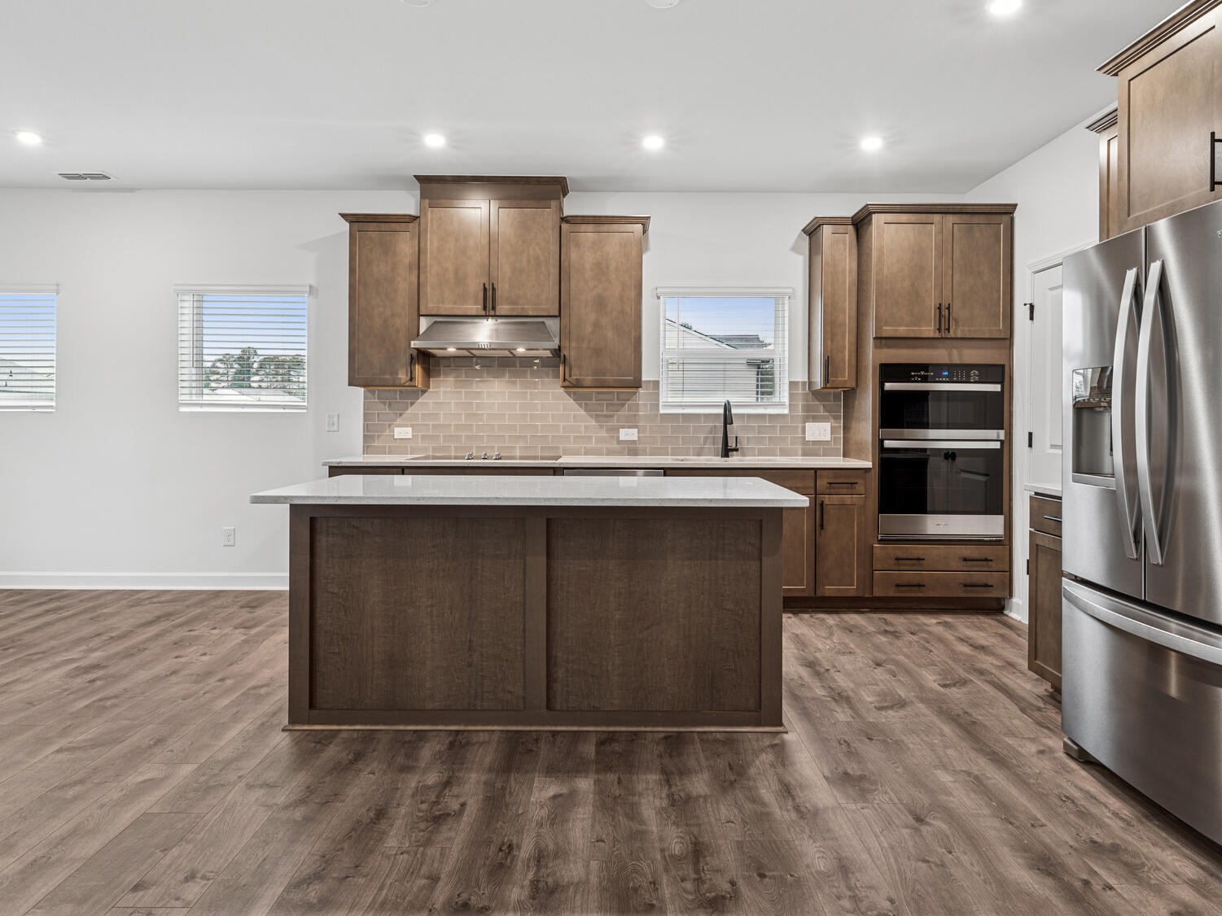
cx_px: 619
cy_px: 419
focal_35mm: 21
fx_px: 741
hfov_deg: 79.0
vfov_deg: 63.4
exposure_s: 1/1.67
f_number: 9
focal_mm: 16
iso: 100
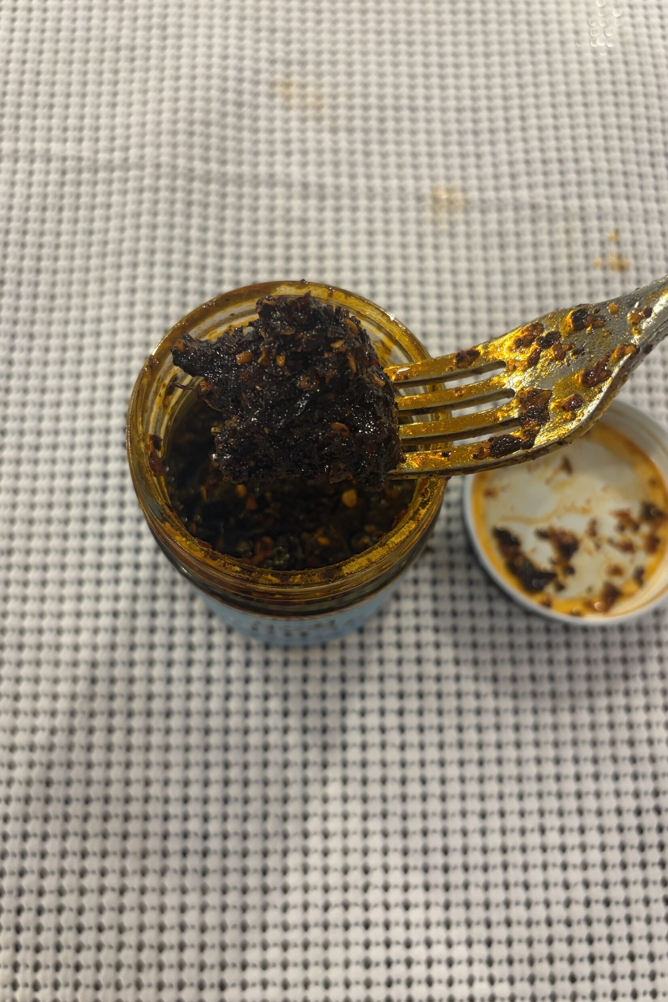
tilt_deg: -74.7
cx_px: 330
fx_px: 779
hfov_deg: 46.4
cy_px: 503
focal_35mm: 28
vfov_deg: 65.5
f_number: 1.6
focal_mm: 5.96
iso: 200
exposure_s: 1/60
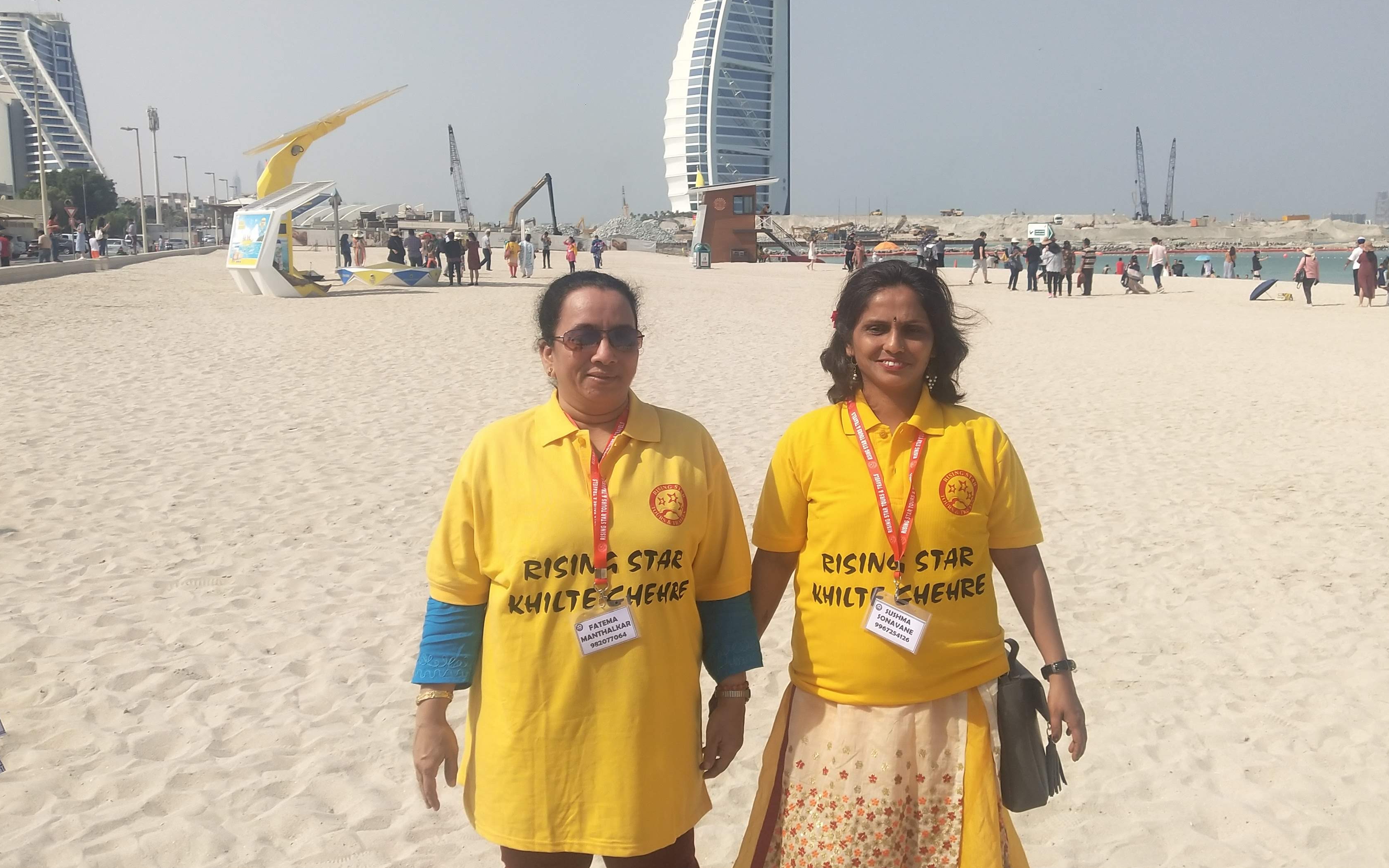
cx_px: 735
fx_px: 1439
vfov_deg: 33.6
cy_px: 403
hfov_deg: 51.5
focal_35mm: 38
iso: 50
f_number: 1.8
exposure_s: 1/2953
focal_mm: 3.95
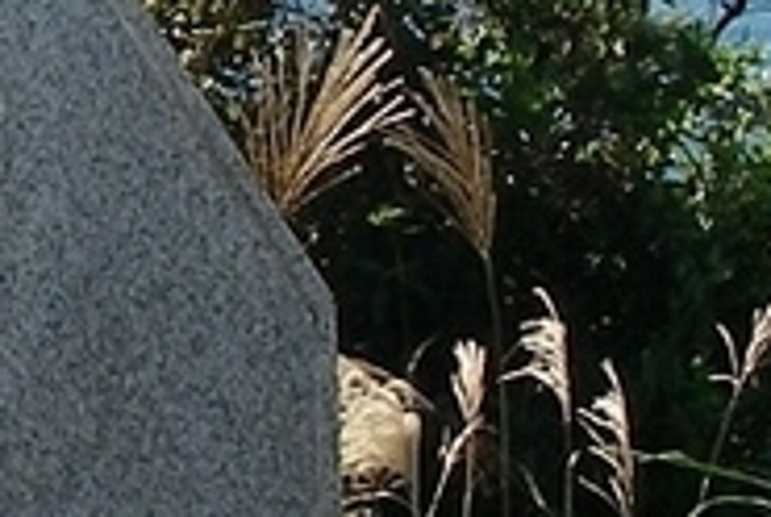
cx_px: -358
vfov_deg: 5.4
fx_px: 5491
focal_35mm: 256
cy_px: 96
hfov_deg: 7.9
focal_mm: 6.3
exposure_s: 1/250
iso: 64
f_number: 6.6
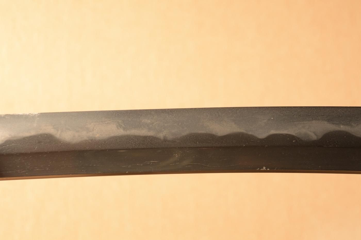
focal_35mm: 135
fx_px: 1353
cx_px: 180
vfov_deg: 10.1
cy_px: 120
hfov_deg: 15.2
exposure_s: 1/1.6
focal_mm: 90
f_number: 11
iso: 400
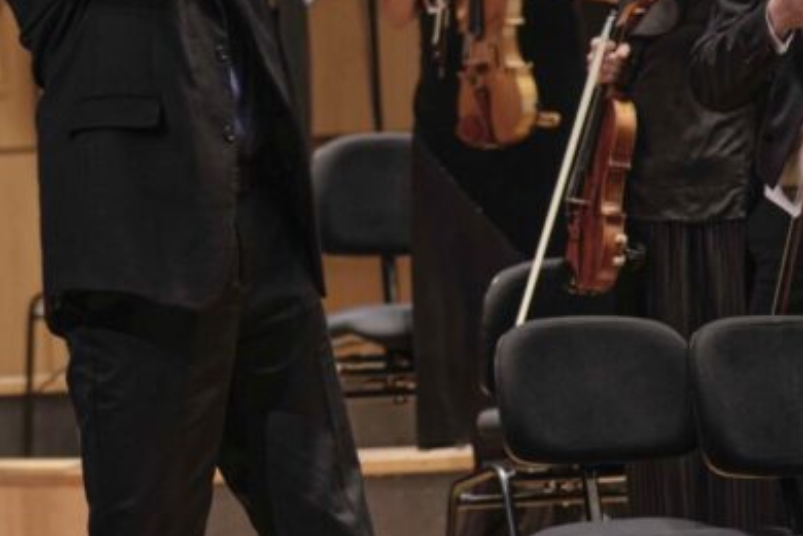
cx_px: 156
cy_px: -3
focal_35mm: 336
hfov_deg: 6.1
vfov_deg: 4.1
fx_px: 7494
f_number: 1.8
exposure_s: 1/80
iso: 500
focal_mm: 85
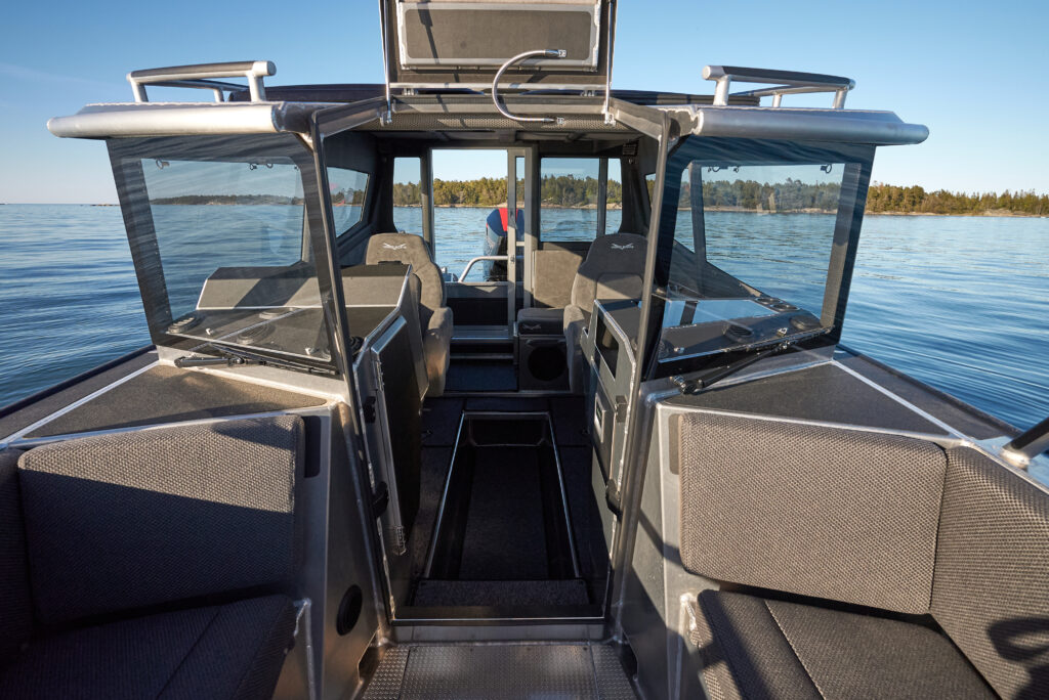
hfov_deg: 93.2
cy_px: 350
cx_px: 524
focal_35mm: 17
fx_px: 496
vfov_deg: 70.5
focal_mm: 17
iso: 1000
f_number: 8
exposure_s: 1/200
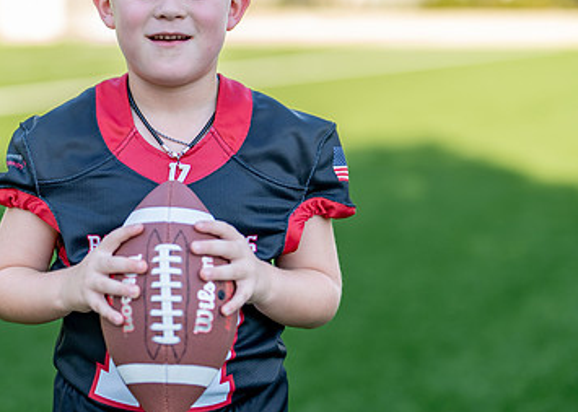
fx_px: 1542
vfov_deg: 15.2
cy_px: 154
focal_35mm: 94
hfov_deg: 21.1
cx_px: 146
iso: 100
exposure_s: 1/1250
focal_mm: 50
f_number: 1.2
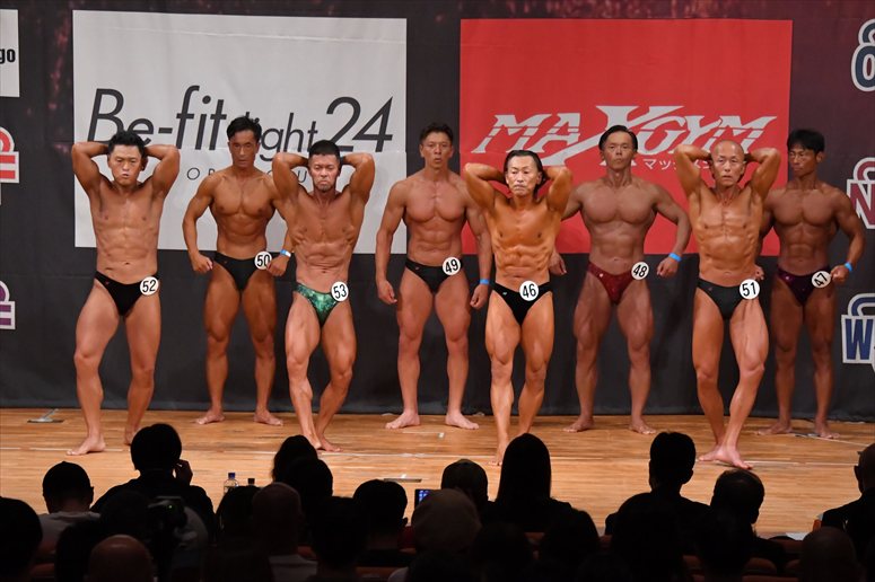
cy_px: 291
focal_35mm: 183
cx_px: 438
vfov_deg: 7.5
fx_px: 4446
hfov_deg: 11.2
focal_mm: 122
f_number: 5.6
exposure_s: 1/400
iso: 6400
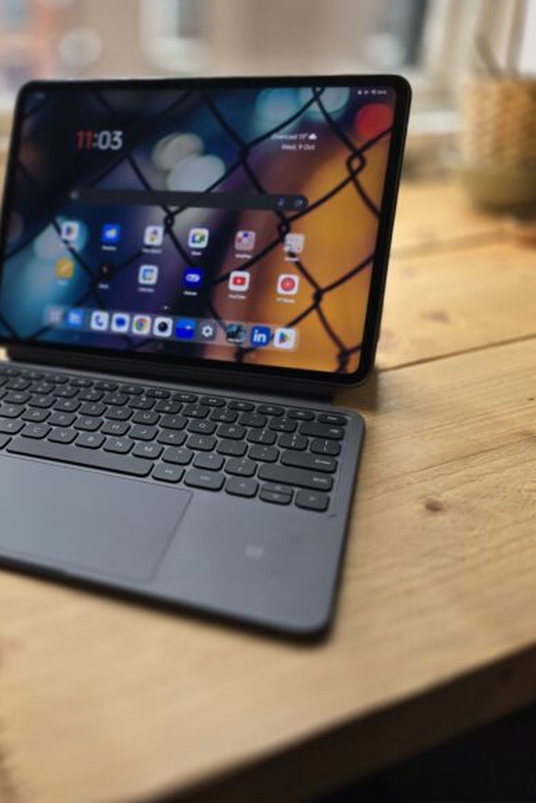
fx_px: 737
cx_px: 109
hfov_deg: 38.5
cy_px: 390
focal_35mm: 33
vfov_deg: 57.2
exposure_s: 1/100
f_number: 1.7
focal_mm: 6.3
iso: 32
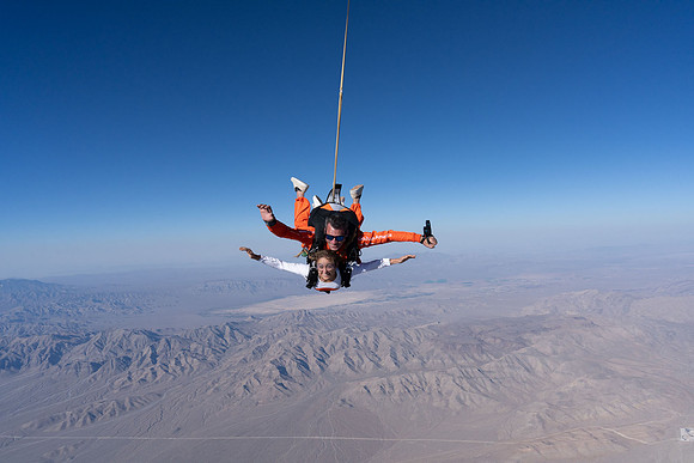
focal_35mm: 24
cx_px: 347
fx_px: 463
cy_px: 232
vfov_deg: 53.2
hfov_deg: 73.7
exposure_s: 1/2000
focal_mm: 24
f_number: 13
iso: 800
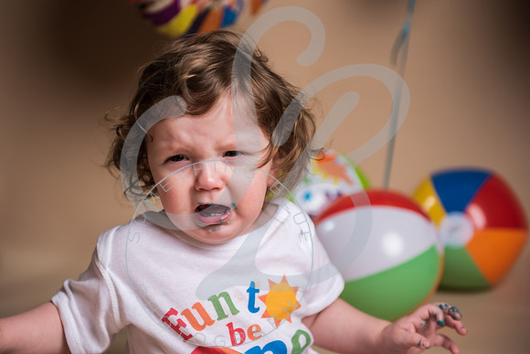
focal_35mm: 76
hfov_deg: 26.8
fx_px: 1114
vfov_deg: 18.0
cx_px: 244
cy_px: 177
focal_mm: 70
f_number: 2.8
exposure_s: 1/125
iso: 125
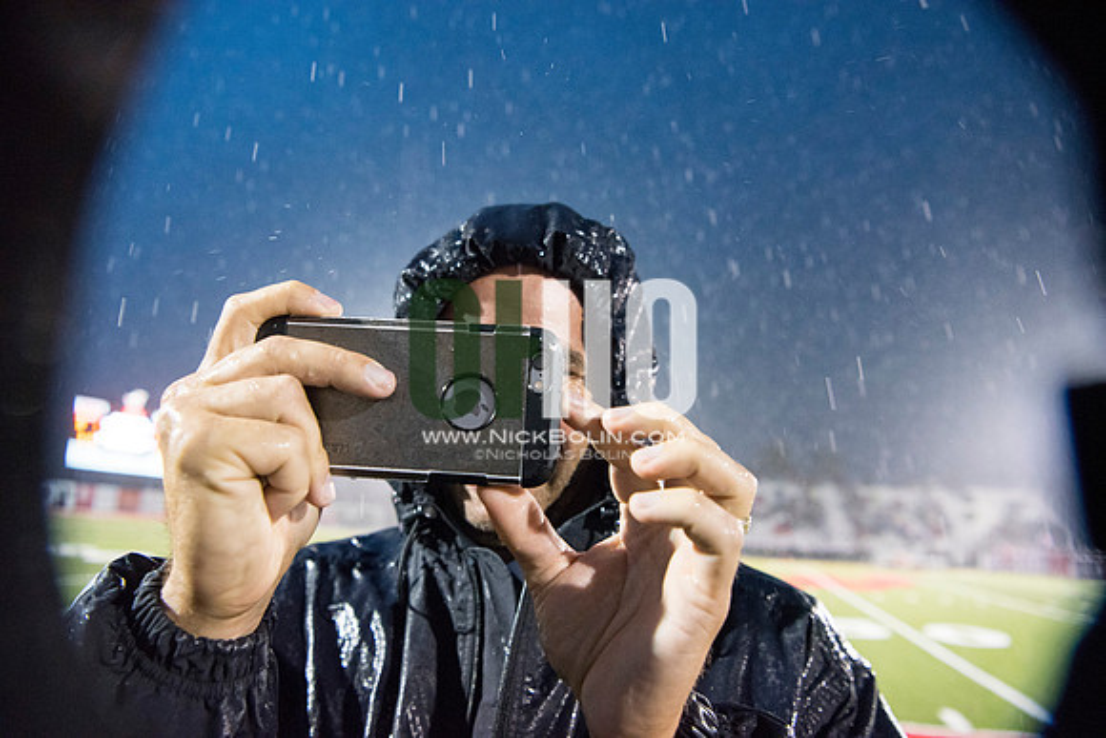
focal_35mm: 24
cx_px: 553
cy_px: 369
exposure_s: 1/320
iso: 3200
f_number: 4
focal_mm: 24
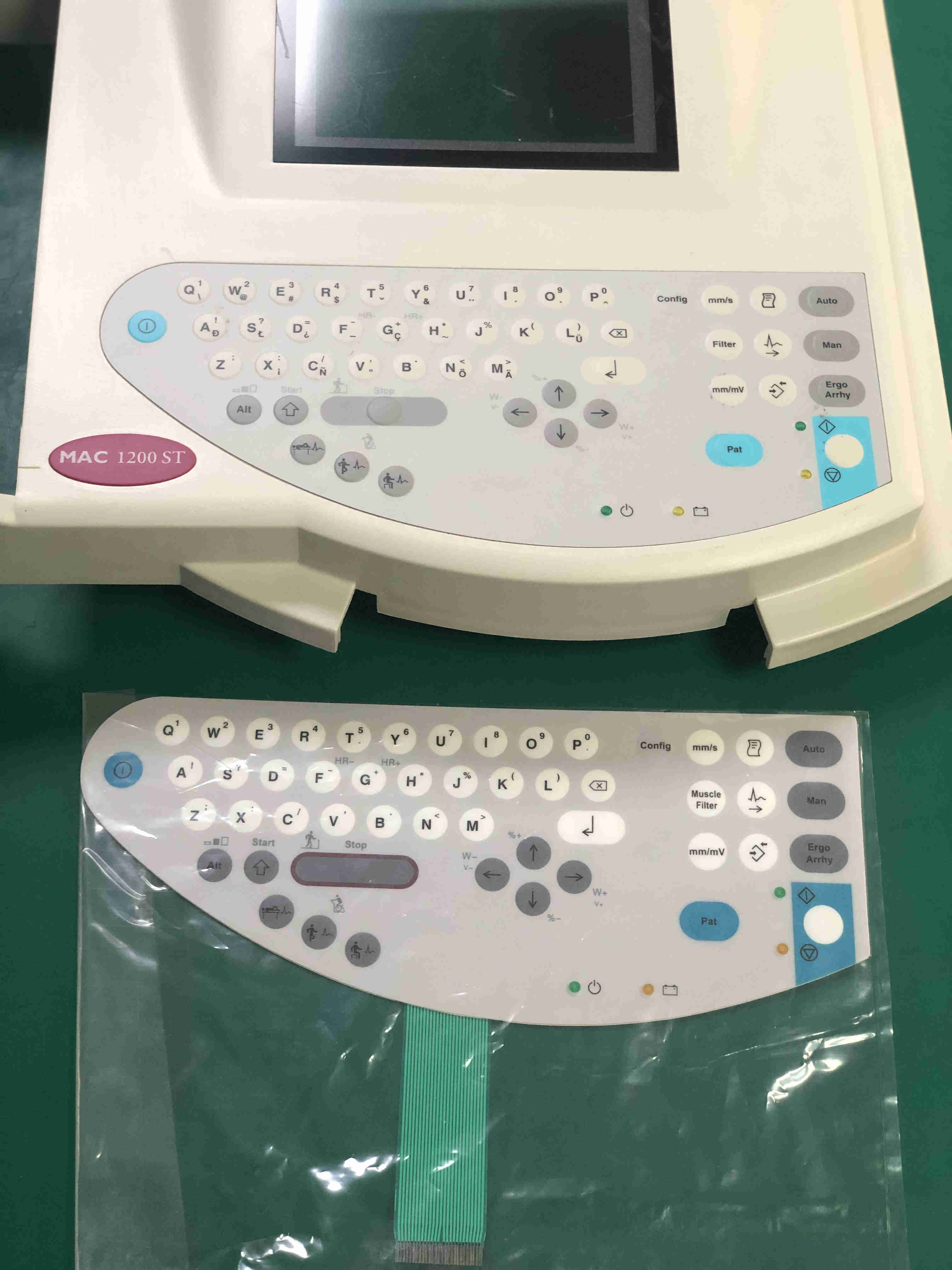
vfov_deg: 36.8
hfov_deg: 28.0
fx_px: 1907
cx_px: 476
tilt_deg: -64.9
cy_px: 635
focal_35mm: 52
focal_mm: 6
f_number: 2.4
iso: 80
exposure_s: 1/50
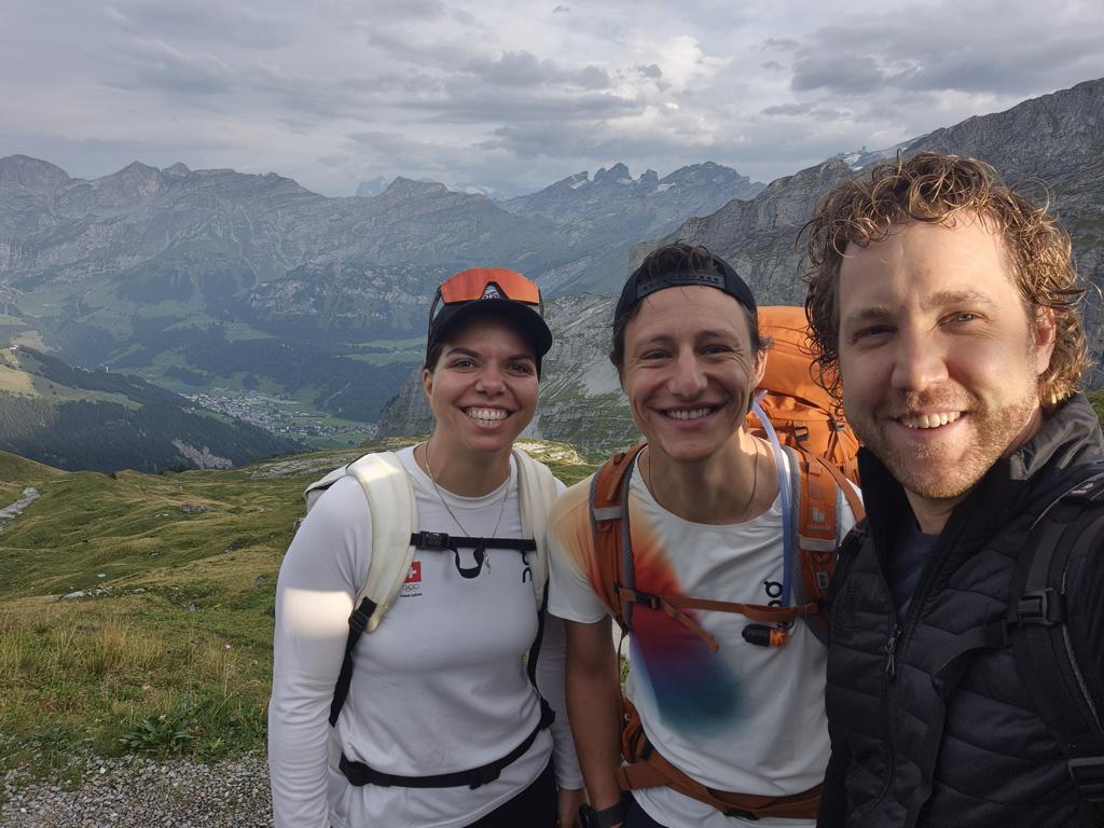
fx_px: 797
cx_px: 552
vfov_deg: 54.9
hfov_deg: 69.4
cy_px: 414
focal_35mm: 25
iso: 25
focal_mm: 3.3
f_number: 2.2
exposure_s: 1/350
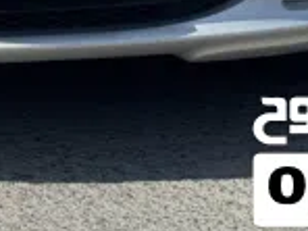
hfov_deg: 9.4
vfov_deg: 6.9
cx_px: -60
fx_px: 1842
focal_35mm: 207
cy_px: -223
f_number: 1.78
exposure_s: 1/5848
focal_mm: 6.76
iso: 64
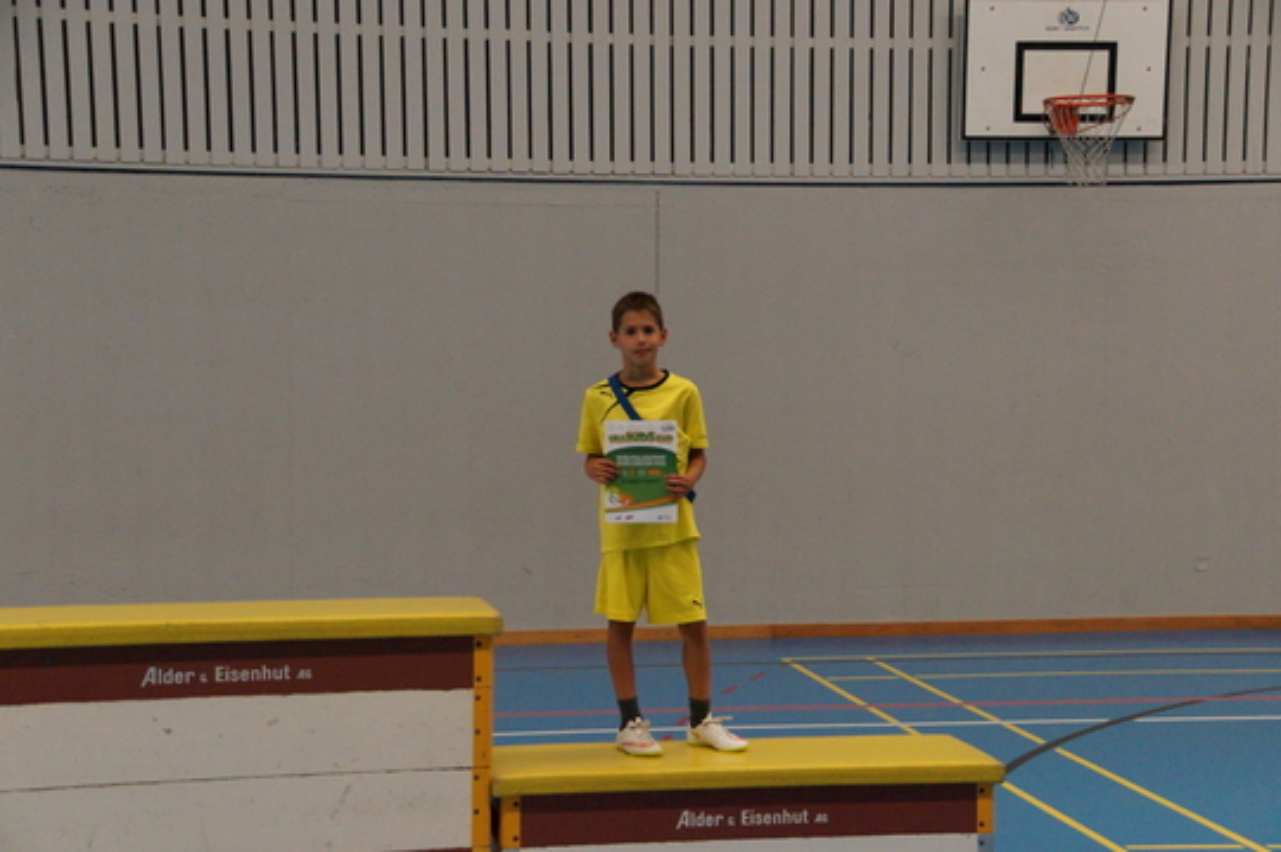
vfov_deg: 22.6
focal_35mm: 60
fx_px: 2133
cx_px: 640
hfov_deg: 33.4
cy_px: 426
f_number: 4.5
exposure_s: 1/200
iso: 3200
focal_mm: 40
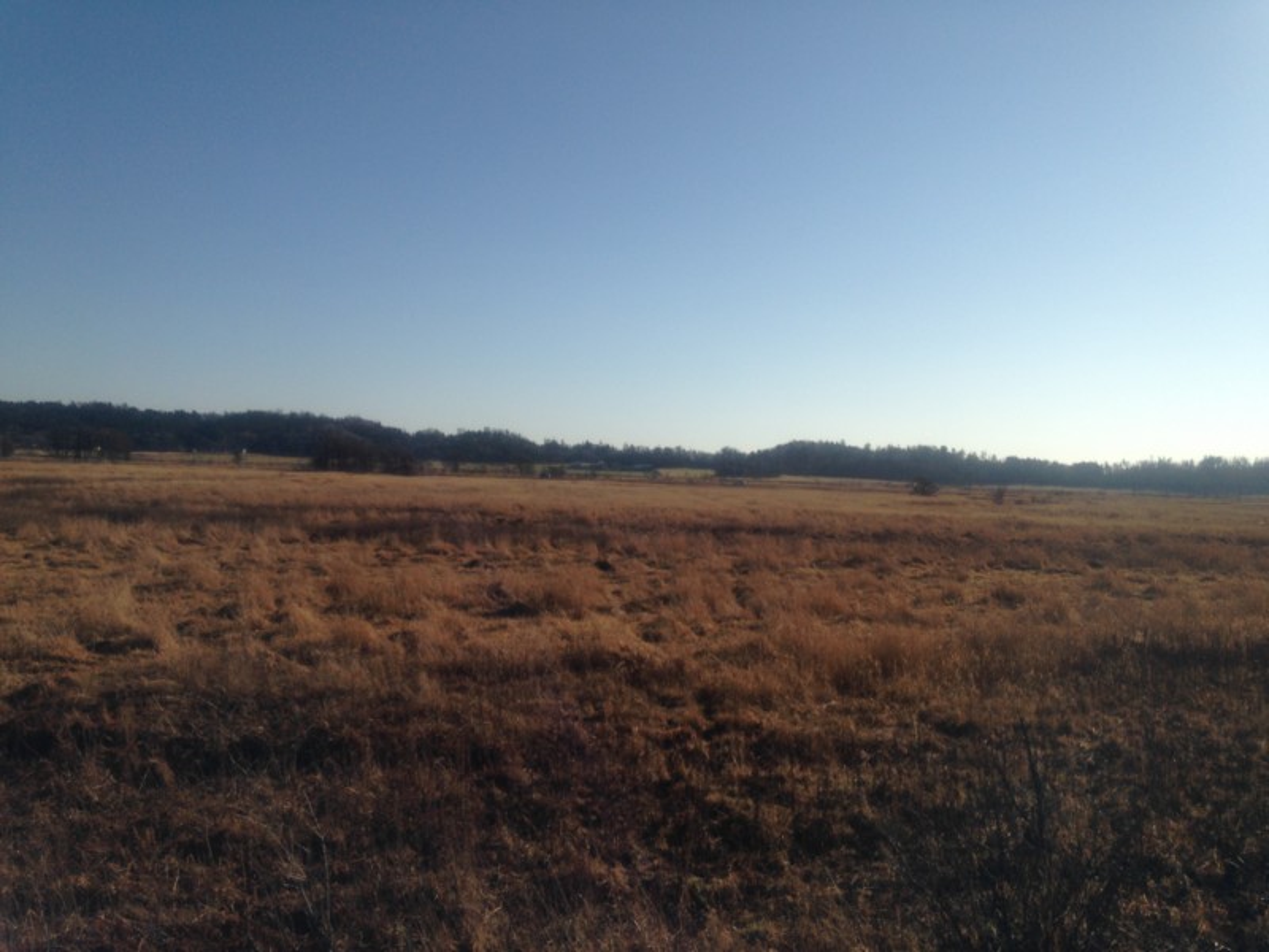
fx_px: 1210
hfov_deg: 55.4
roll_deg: -1.6
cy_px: 476
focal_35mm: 33
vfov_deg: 42.9
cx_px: 634
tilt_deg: +0.3
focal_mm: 4.12
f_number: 2.4
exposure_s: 1/3012
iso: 50
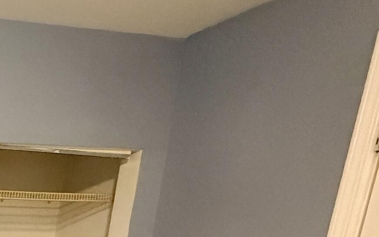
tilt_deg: -11.6
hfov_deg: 26.2
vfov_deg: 21.3
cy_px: 358
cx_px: -217
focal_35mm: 51
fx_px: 527
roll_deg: -2.6
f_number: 2.2
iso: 800
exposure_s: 1/60
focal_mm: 2.22
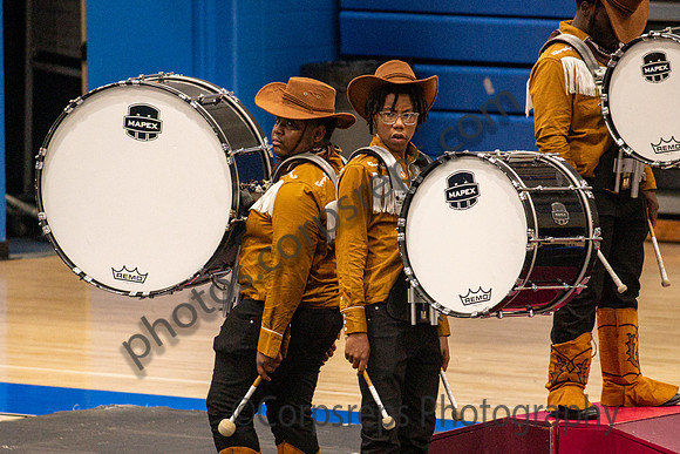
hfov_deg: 5.4
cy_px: 273
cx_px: 327
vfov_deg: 3.6
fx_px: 7144
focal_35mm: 378
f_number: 4
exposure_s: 1/500
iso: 5600
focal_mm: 200
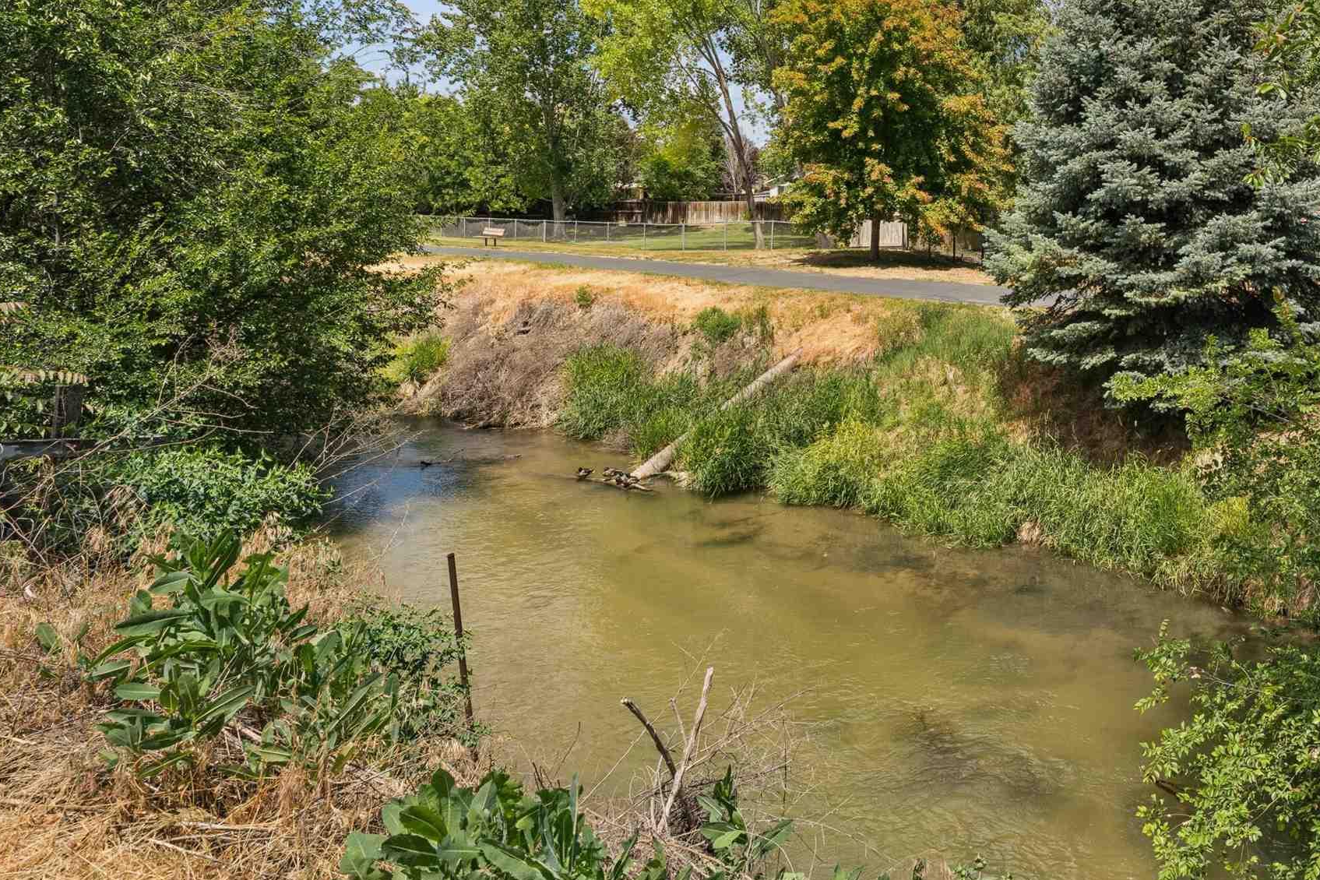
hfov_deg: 58.6
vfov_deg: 42.8
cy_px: 186
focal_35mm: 29
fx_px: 1070
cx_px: 1052
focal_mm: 16.1
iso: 400
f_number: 13
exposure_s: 1/200
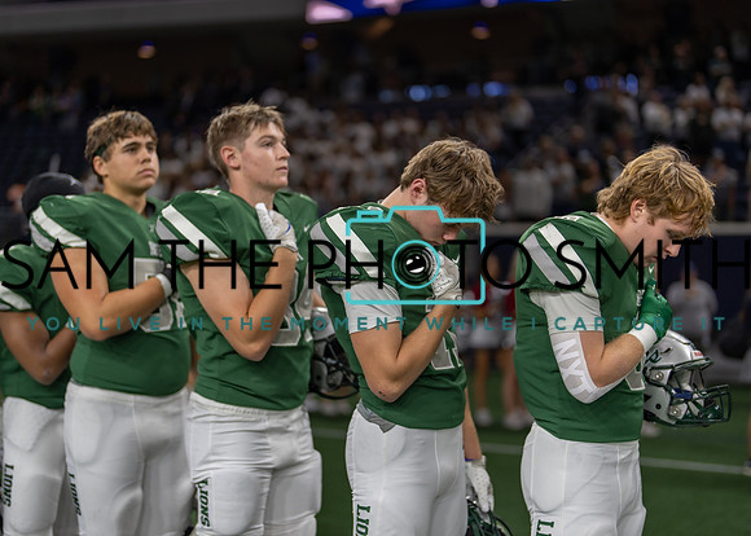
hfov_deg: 37.2
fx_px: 1117
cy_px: 268
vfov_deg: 27.0
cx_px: 376
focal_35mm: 52
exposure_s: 1/500
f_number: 1.2
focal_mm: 50
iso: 160
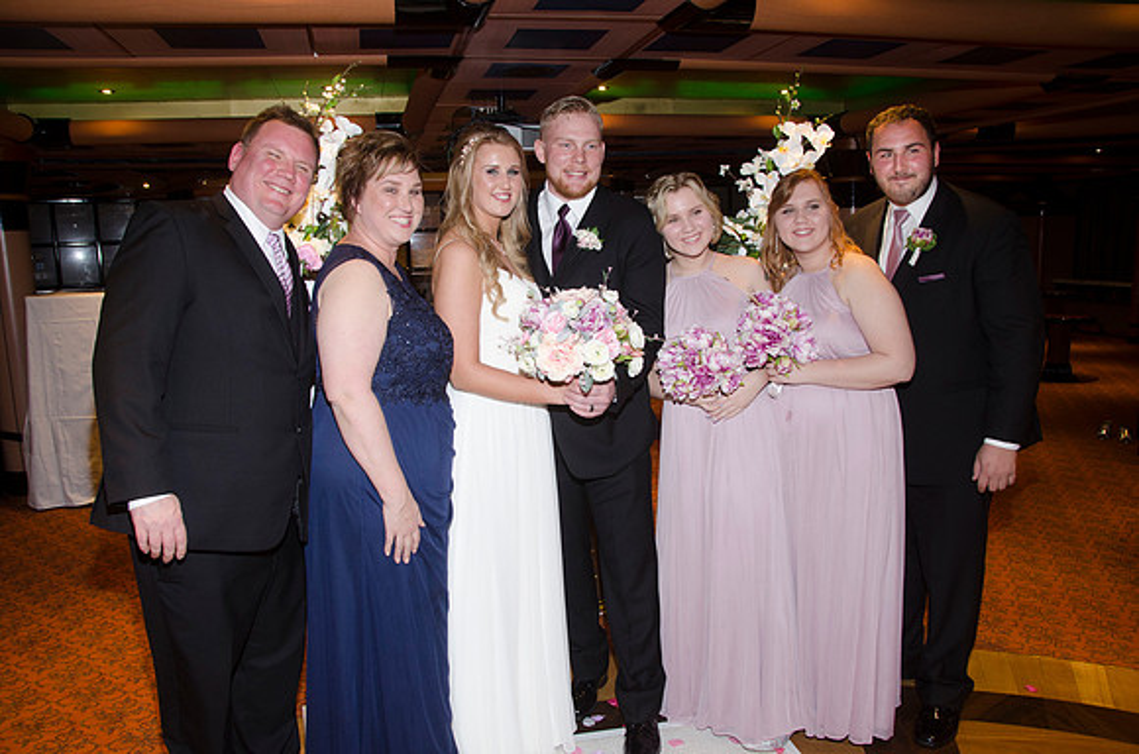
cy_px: 377
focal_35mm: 27
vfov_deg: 47.7
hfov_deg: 67.5
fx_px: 852
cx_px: 570
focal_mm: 18
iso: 400
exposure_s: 1/60
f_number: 5.6
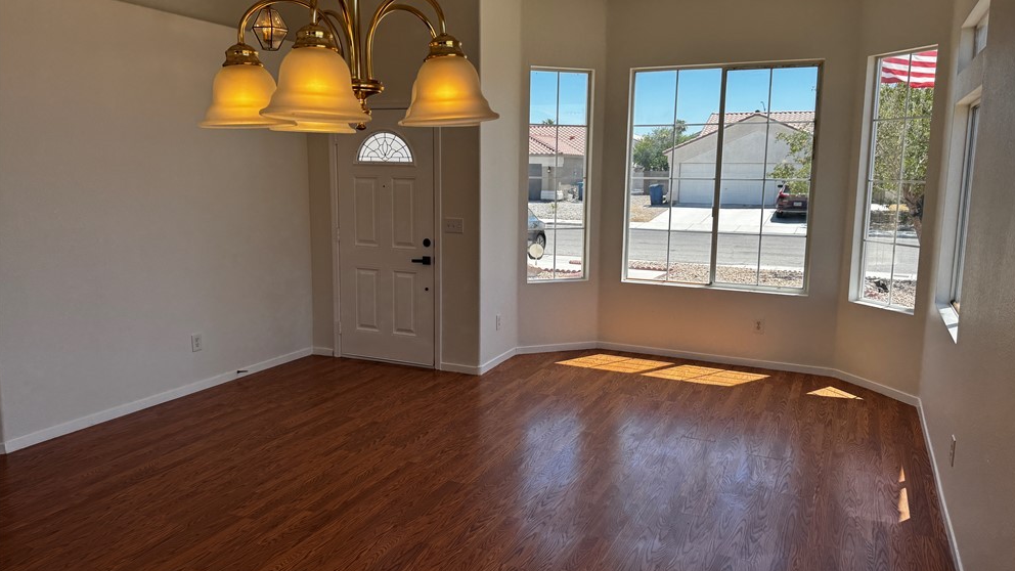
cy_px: 270
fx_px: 727
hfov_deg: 69.8
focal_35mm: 27
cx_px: 521
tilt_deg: -9.1
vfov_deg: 42.9
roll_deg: -1.1
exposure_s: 1/1524
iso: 80
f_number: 1.78
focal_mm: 6.76
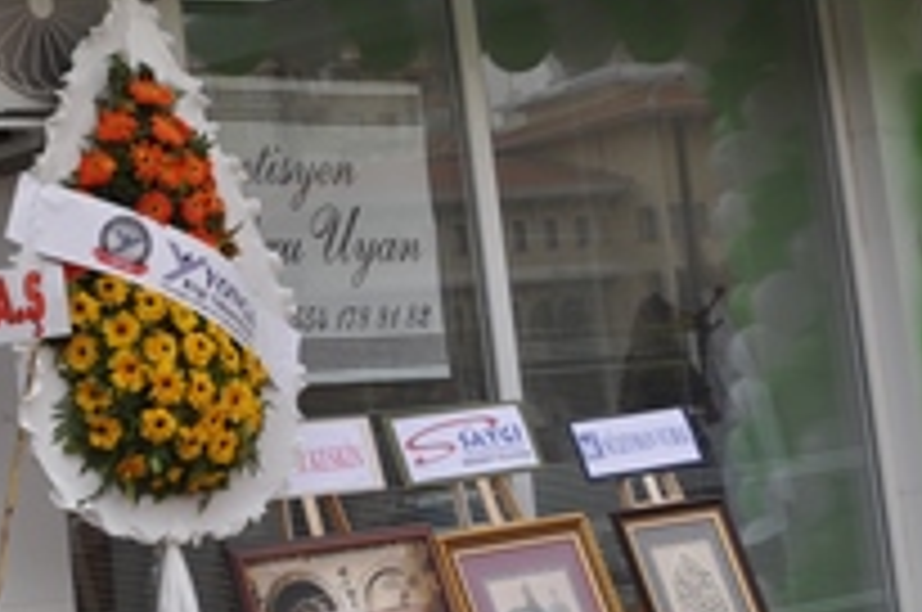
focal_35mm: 103
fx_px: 2634
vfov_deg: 13.2
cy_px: 187
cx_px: -504
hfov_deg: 17.6
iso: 200
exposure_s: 1/125
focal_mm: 22
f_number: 5.6
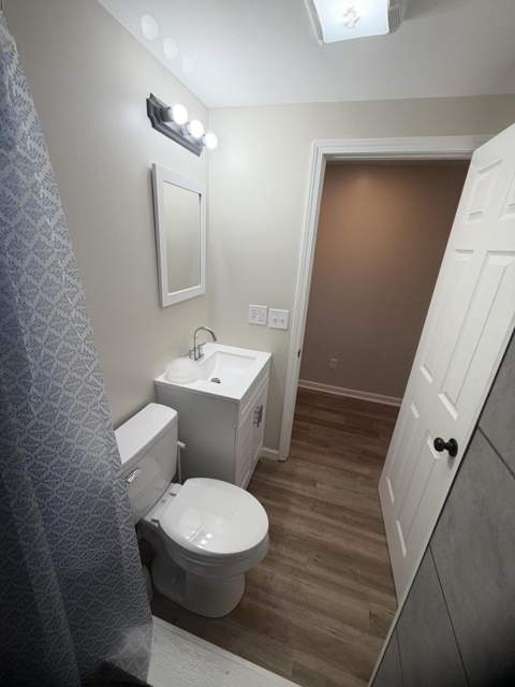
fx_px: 278
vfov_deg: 102.1
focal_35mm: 14
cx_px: 258
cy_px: 344
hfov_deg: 85.7
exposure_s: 1/120
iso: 100
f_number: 2.2
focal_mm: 2.22
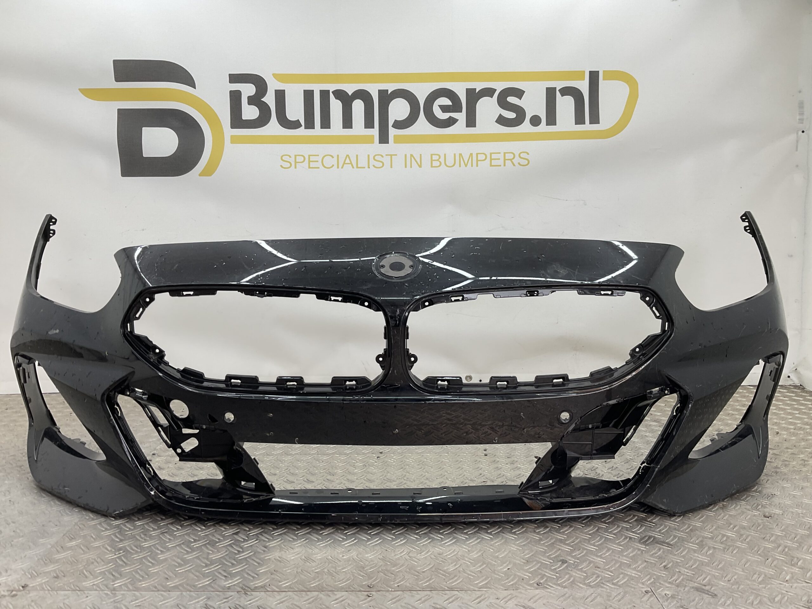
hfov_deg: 61.7
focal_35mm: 29
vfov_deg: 48.2
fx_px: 680
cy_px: 304
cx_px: 406
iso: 16
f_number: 1.8
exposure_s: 1/103
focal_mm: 3
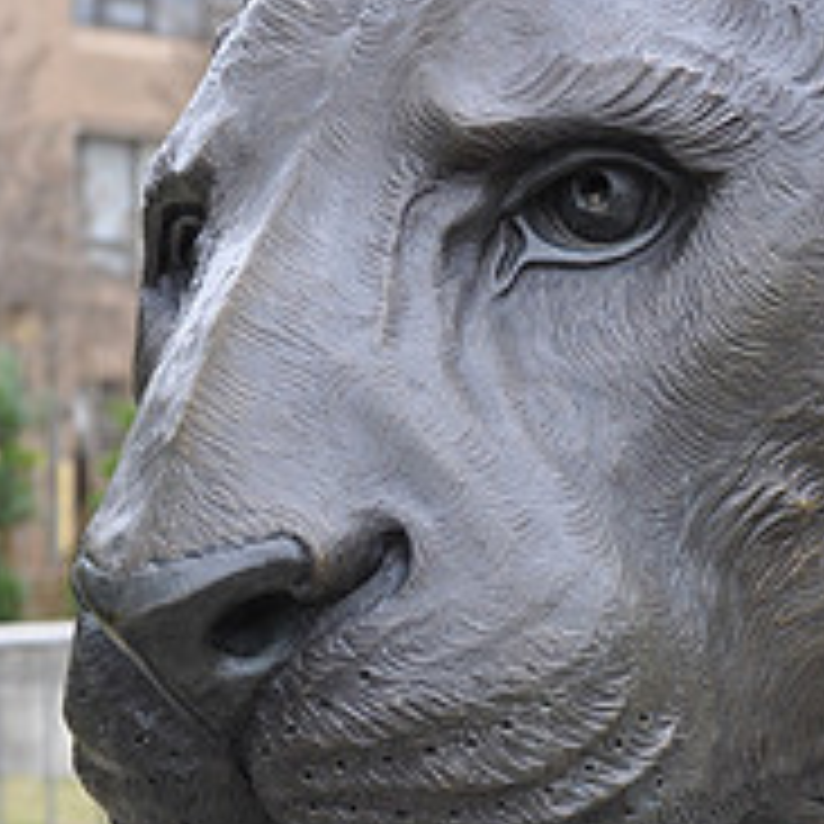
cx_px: 644
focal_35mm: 113
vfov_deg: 15.4
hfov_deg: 15.3
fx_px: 3043
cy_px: 498
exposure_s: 1/30
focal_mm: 28
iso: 320
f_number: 5.6
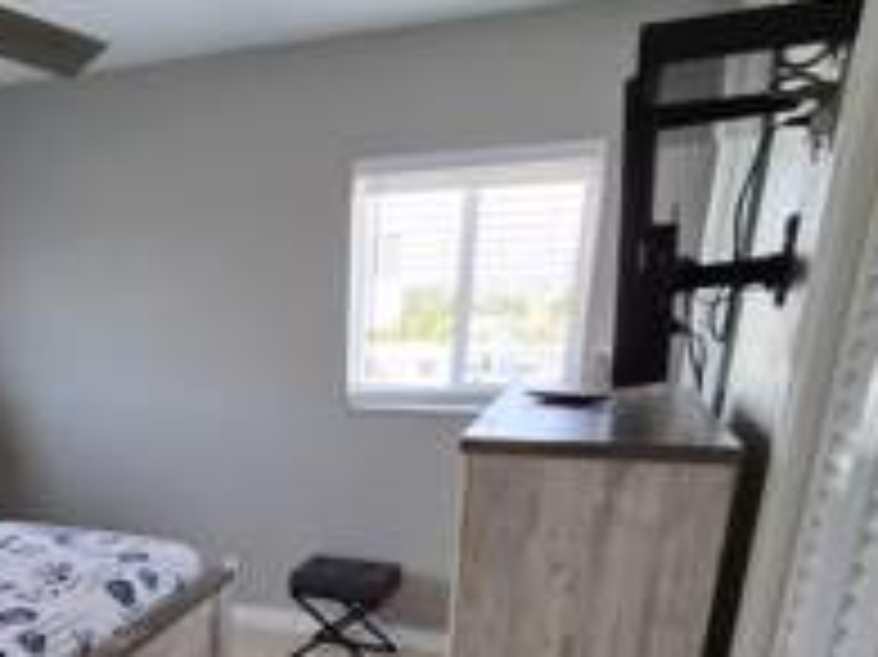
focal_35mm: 32
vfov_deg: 40.2
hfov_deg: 54.2
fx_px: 811
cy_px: 614
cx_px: 221
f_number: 2.2
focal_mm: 1.7
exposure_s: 1/60
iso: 100
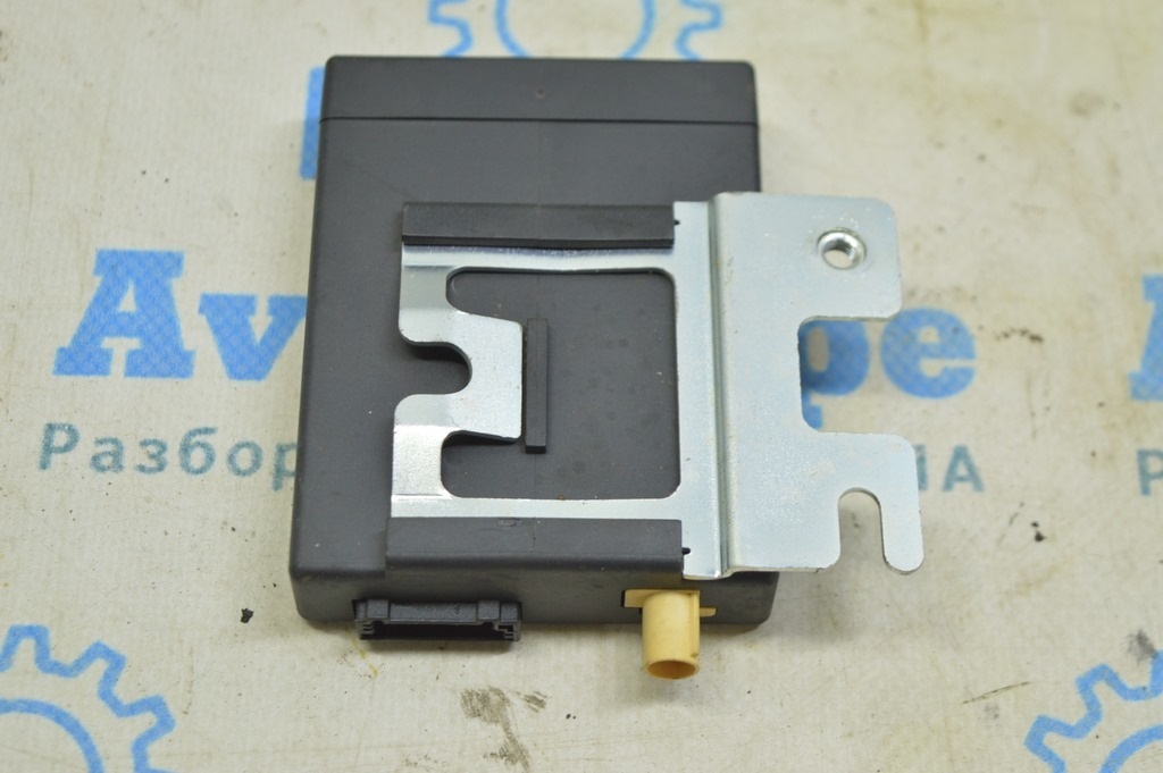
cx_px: 582
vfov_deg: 18.9
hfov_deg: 28.1
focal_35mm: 72
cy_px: 386
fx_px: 2324
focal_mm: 48
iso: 400
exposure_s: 1/20
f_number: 5.6
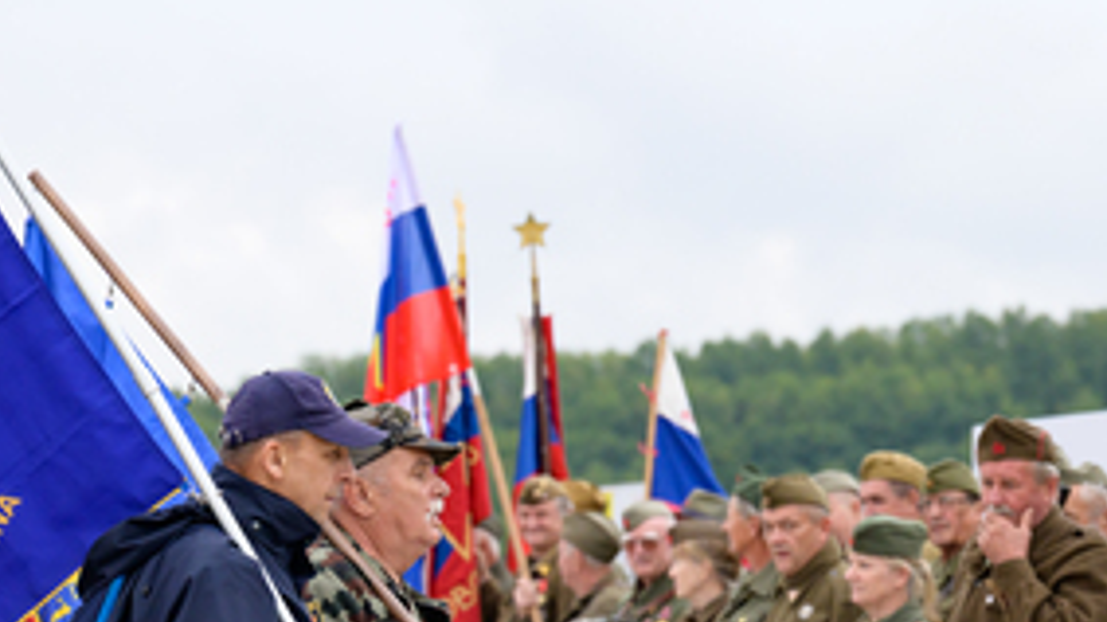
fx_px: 4050
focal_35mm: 138
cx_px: 356
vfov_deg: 8.8
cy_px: 511
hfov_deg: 15.5
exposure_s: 1/3200
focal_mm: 83
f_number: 4
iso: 800
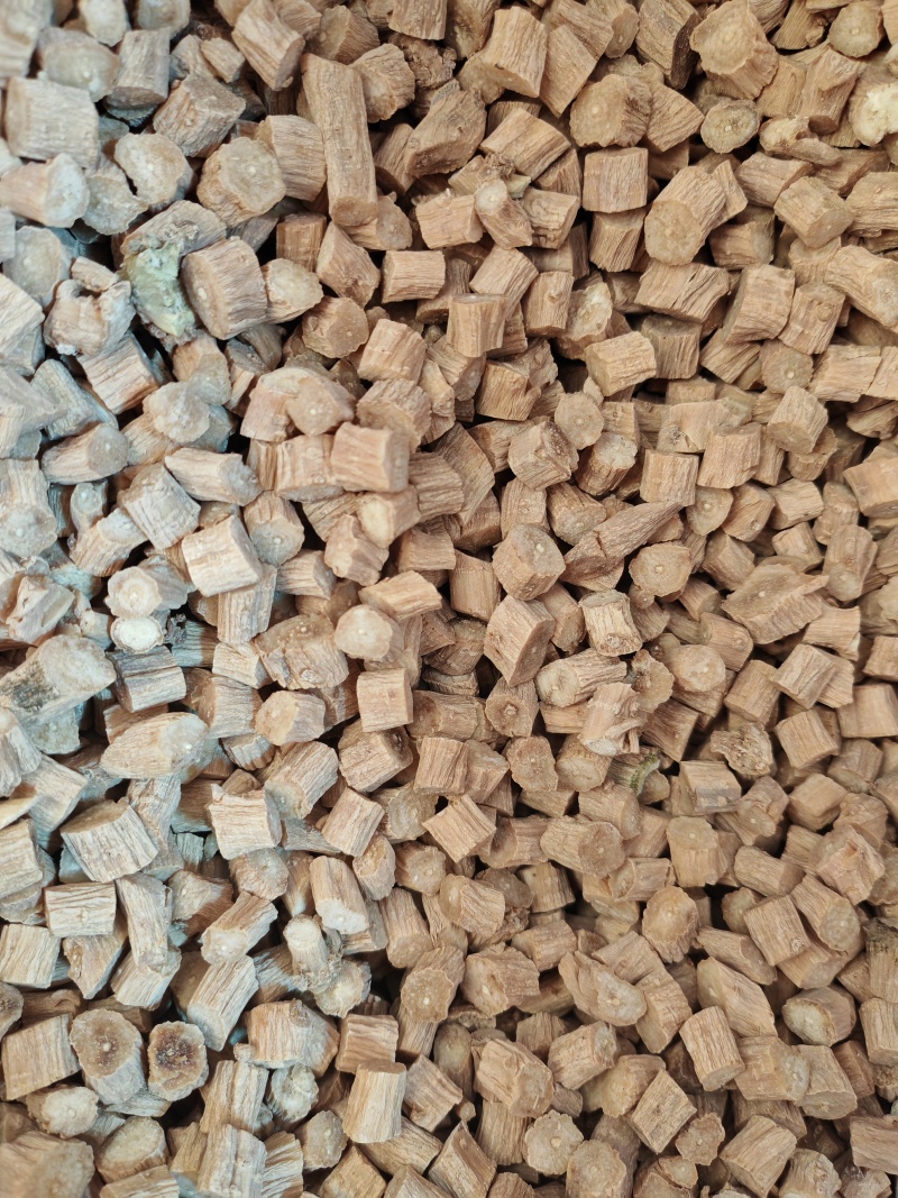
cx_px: 449
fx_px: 934
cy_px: 599
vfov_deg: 65.3
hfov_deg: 51.3
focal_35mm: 27
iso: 500
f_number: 1.95
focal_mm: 5.52
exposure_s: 1/50
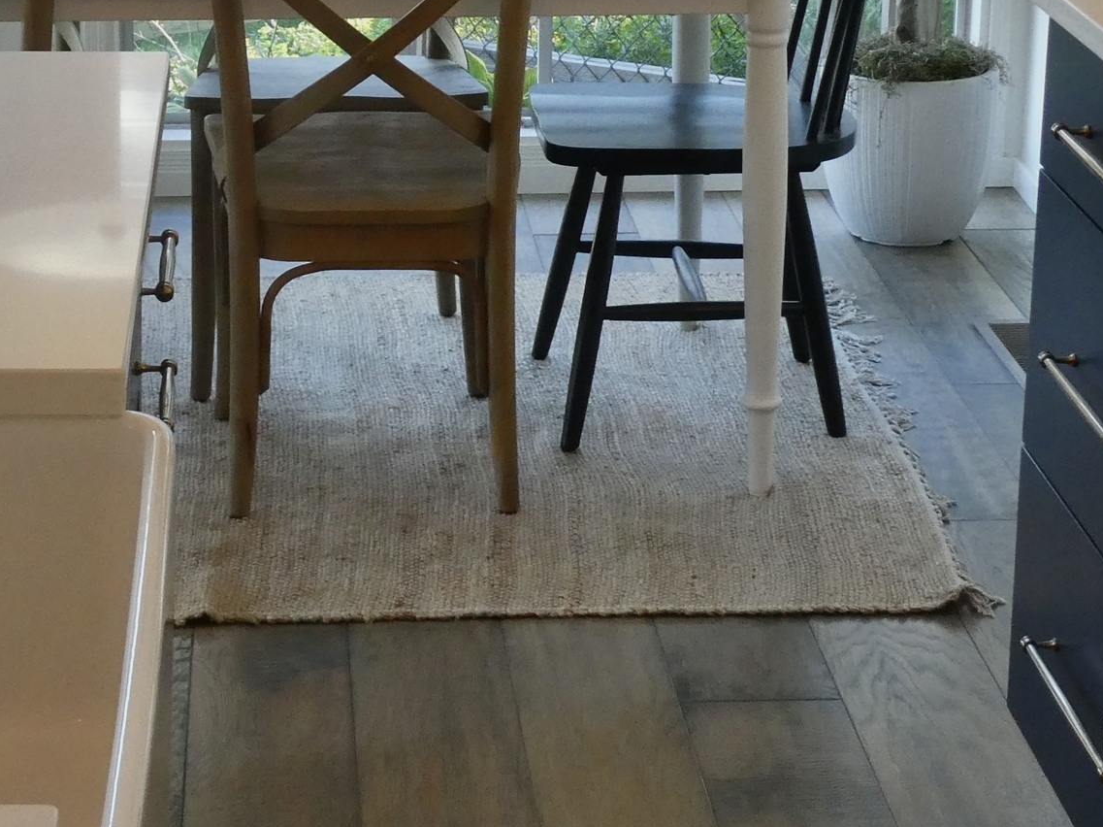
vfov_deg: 14.7
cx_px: 339
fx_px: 3185
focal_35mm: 100
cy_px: 146
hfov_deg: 19.6
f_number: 3.7
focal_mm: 6.7
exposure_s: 1/80
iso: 320
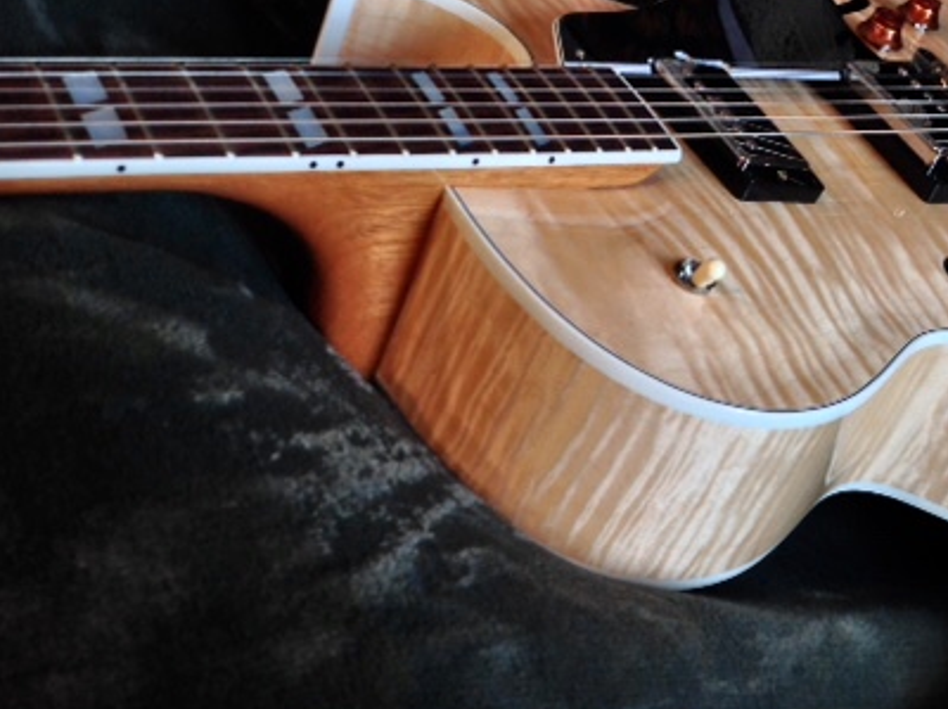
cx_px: 739
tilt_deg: -59.6
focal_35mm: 56
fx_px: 1532
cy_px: 353
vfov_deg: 26.0
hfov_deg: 33.5
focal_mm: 4.28
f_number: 2.4
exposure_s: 1/40
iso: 50
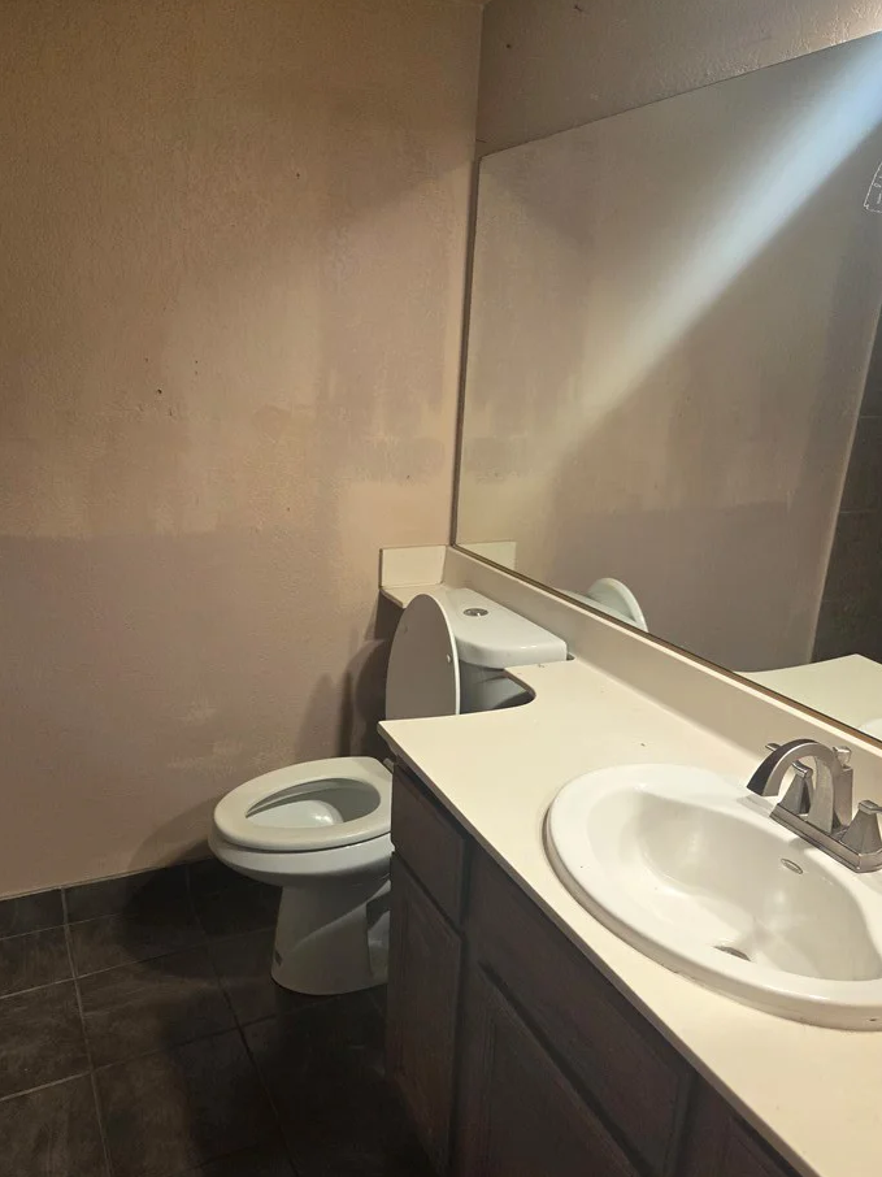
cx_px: 394
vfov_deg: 67.2
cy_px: 642
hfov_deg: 52.9
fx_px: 884
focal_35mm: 26
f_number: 1.8
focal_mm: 5.4
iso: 250
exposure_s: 1/120
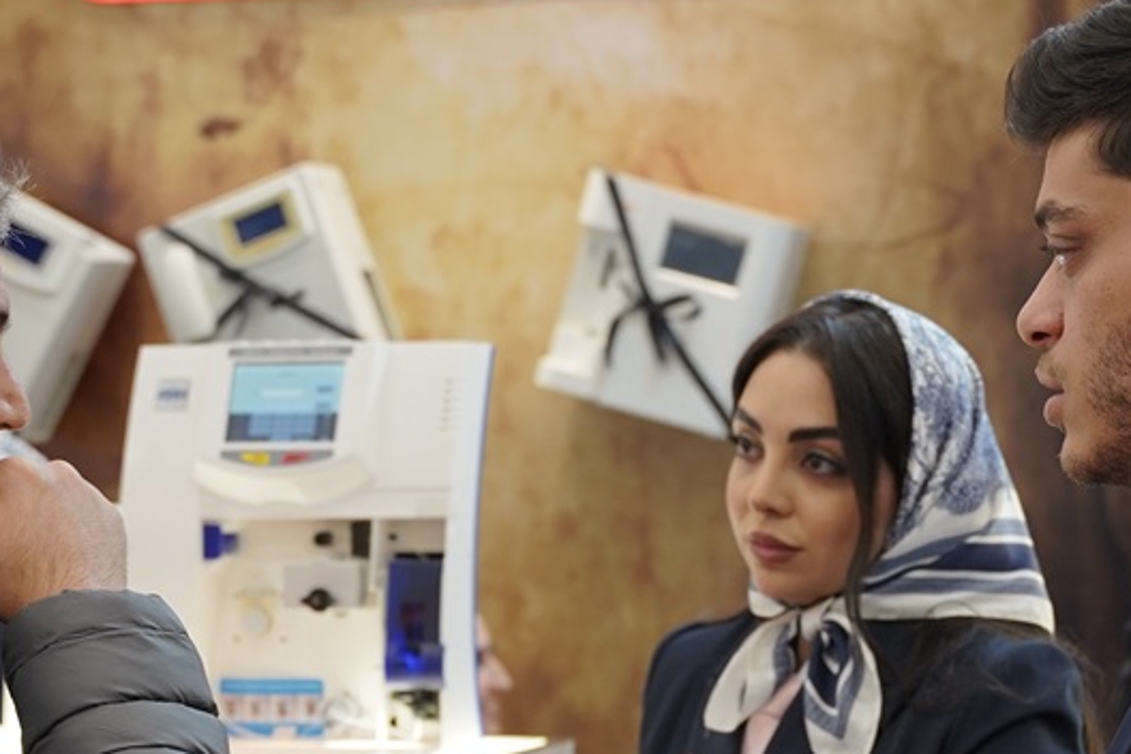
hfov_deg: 22.7
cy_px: 640
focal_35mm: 90
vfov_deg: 15.1
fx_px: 2818
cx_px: 677
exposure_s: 1/160
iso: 400
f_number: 2.8
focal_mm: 31.6
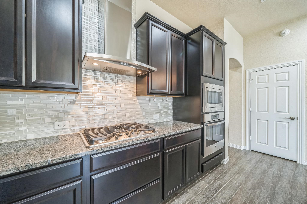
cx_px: 154
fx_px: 111
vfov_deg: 85.4
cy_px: 102
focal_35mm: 13
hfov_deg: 108.3
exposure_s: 1/10
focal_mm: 13
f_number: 8
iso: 800
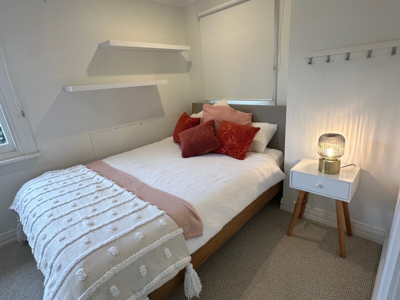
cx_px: 200
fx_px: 162
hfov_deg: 102.1
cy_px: 150
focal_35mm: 14
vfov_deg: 85.7
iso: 125
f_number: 2.2
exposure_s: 1/100
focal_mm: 2.22
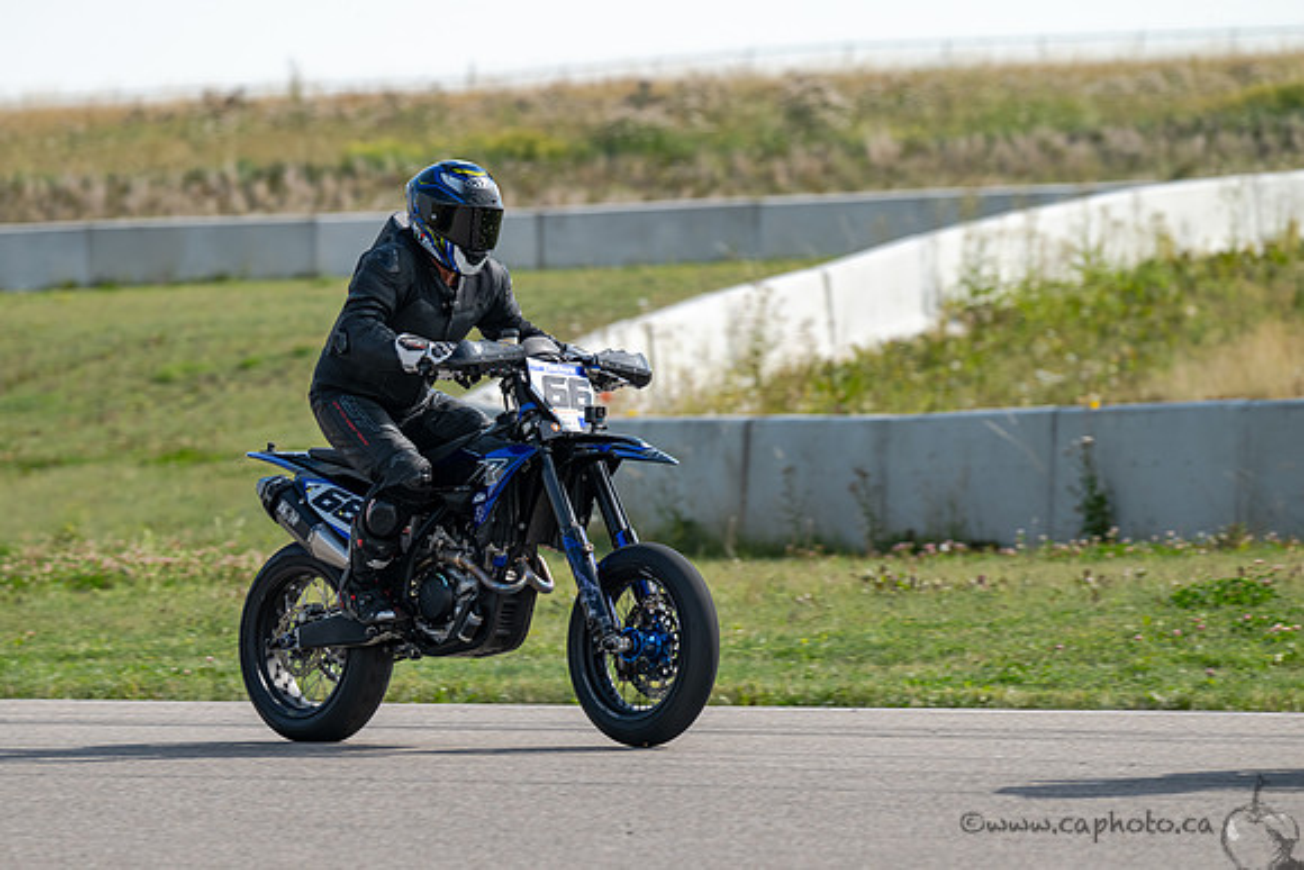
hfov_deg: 6.4
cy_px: 517
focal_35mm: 321
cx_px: 530
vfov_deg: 4.3
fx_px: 11616
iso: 320
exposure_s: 1/1250
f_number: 5.6
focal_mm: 270
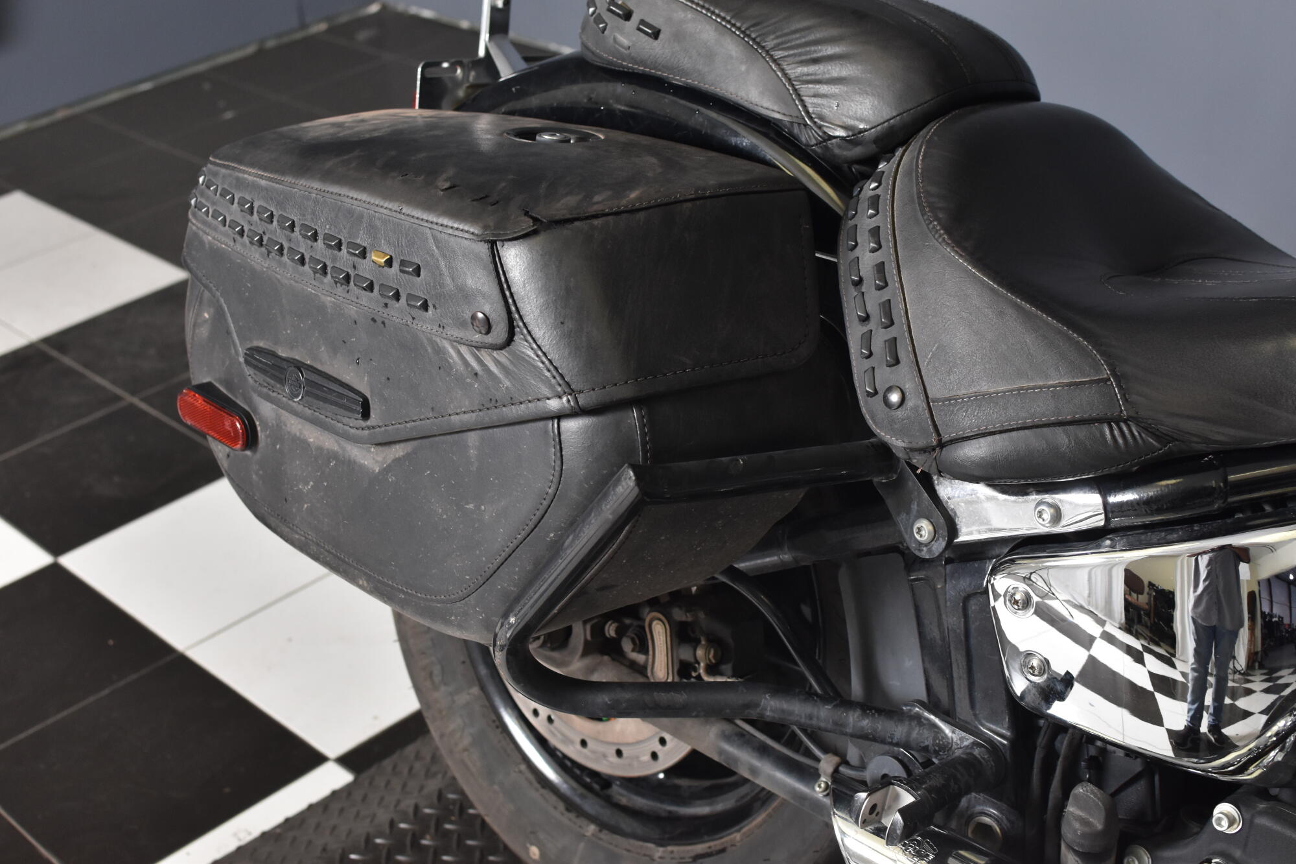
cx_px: 648
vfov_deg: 25.7
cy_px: 432
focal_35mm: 52
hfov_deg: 37.9
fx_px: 1890
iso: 800
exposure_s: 1/160
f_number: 4.5
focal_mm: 35
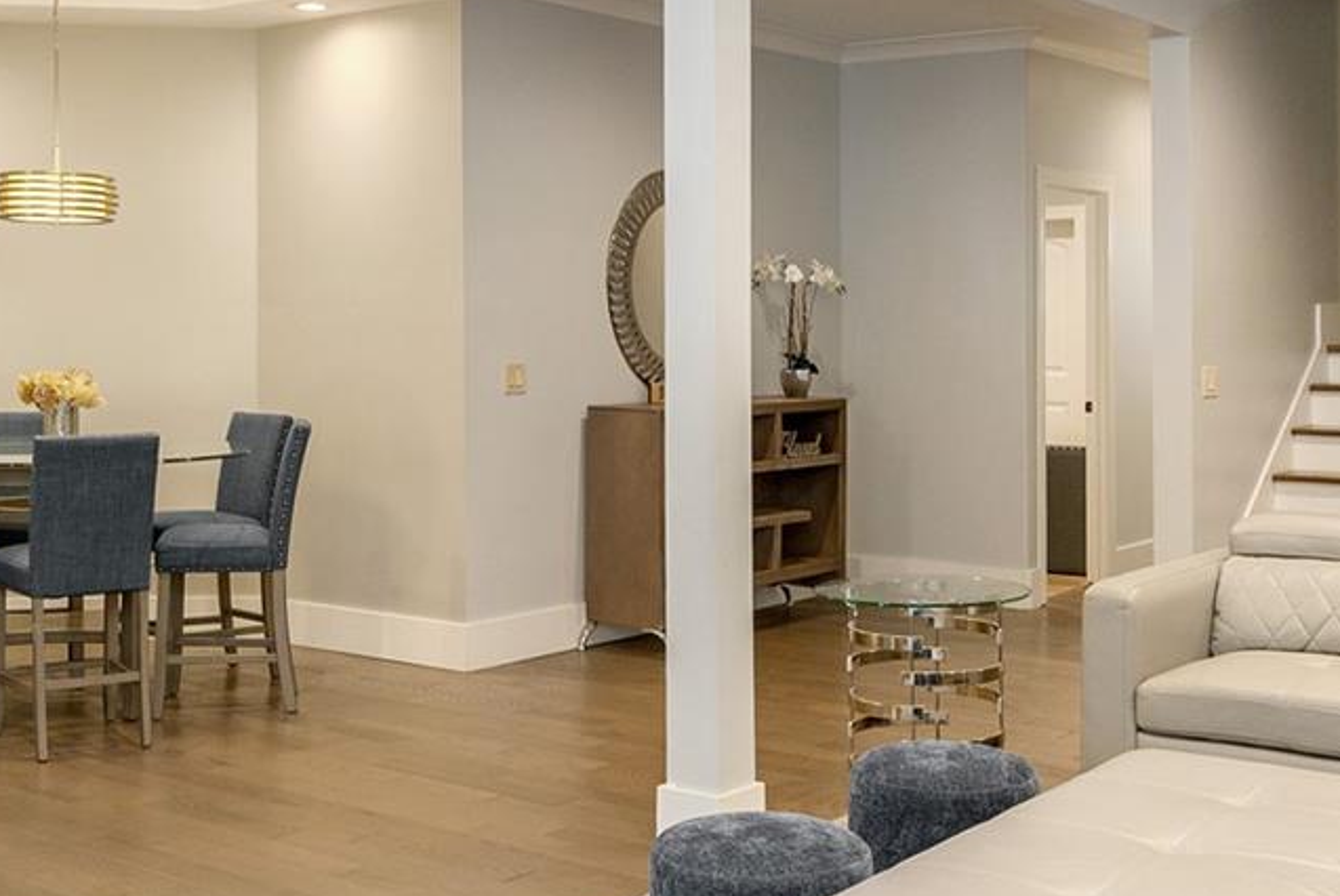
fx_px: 1736
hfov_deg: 42.2
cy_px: 341
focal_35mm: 47
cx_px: 648
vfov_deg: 28.8
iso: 320
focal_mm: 14.5
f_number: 7.1
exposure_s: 1/60
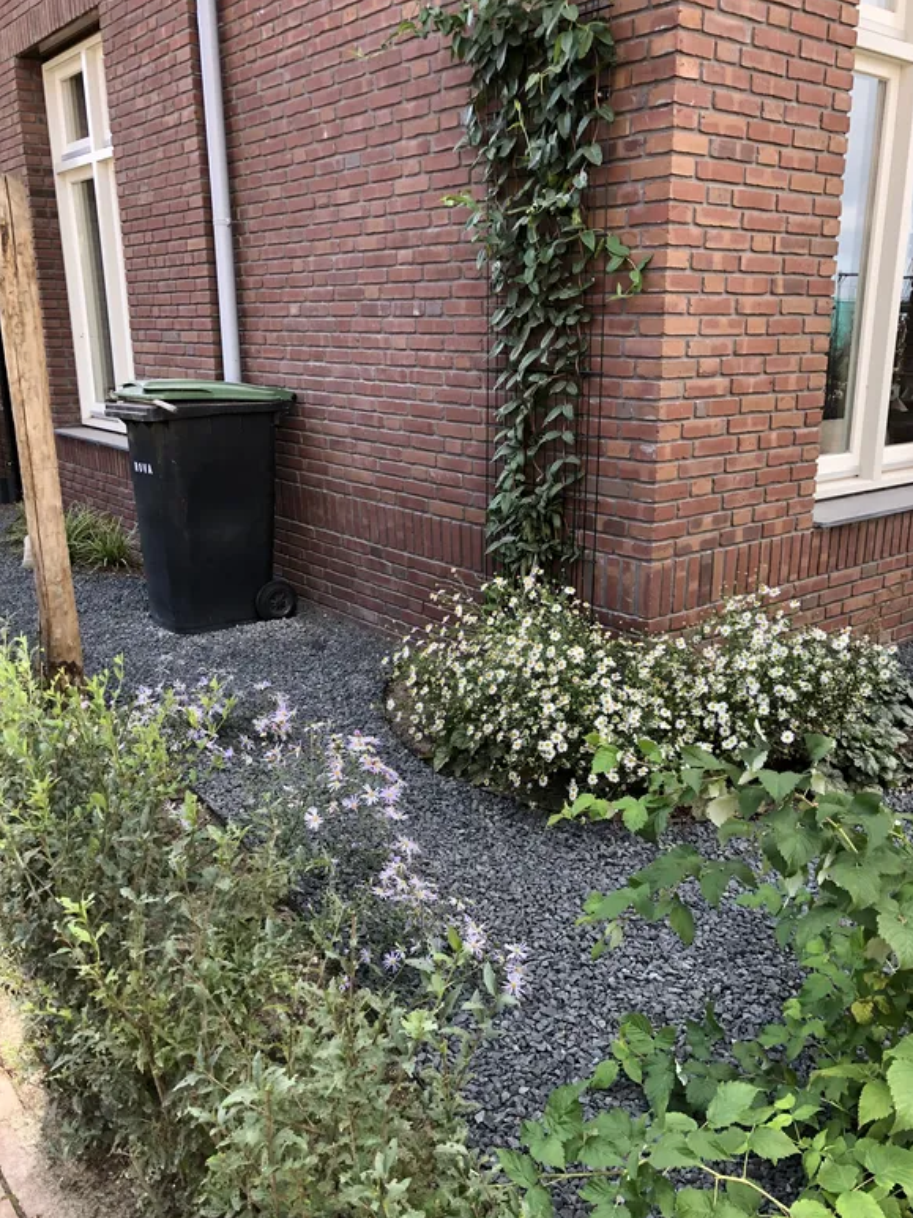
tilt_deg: -16.8
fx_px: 1020
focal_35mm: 29
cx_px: 471
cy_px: 623
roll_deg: -0.3
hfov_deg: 48.2
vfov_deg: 61.7
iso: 20
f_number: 1.8
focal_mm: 3.99
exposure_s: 1/120
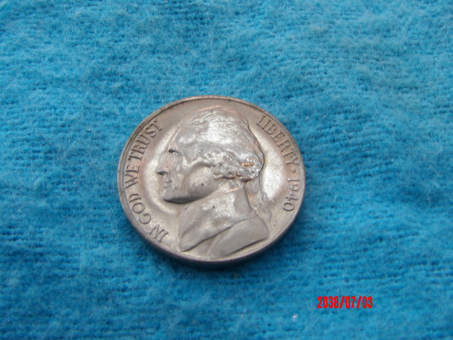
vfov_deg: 28.6
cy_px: 170
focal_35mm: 51
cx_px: 226
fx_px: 667
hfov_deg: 37.5
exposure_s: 1/16
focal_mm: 9.2
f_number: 5.3
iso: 200
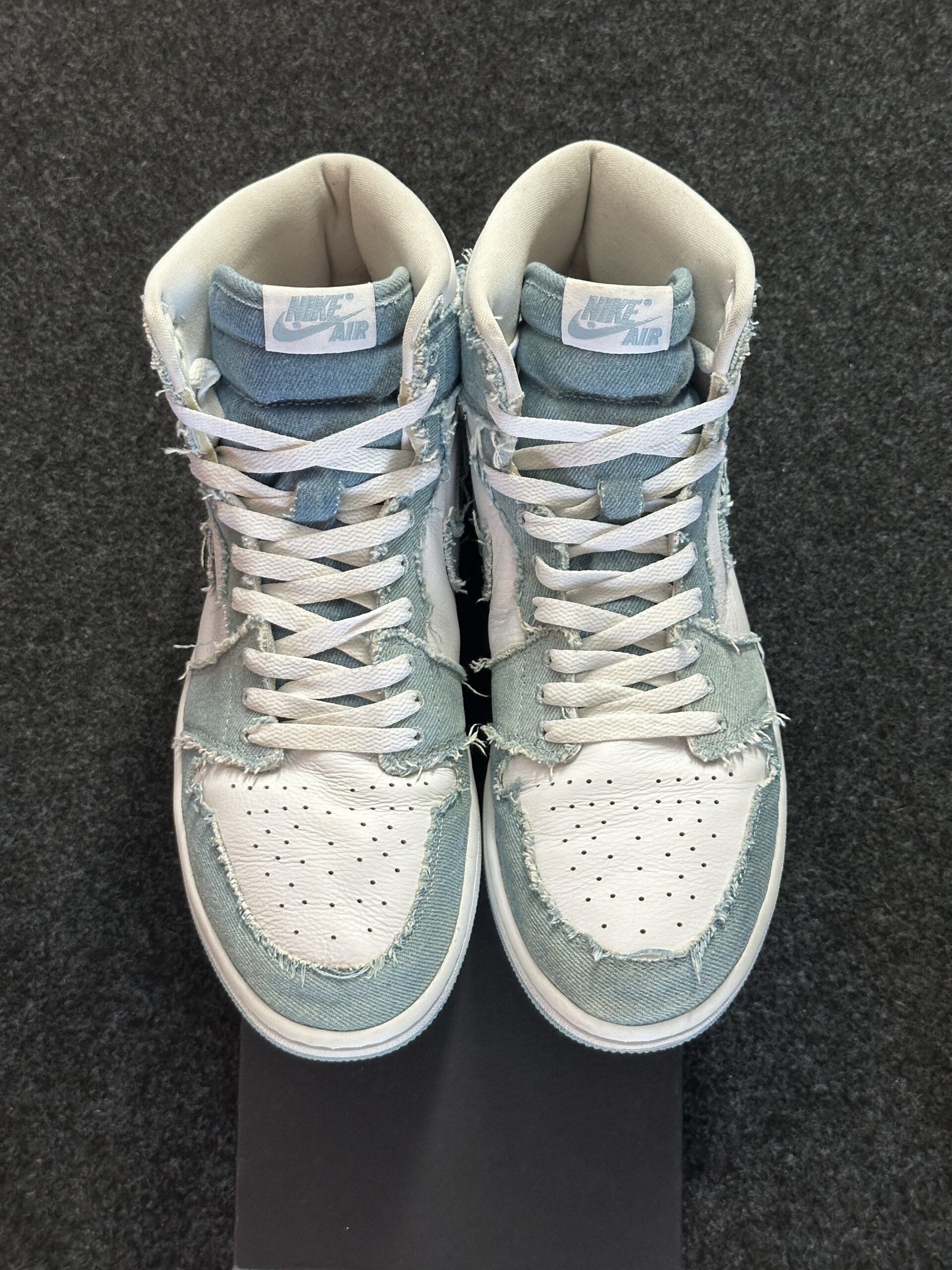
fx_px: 1760
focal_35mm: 48
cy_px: 635
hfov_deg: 30.3
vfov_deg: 39.7
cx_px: 476
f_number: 1.78
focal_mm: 6.86
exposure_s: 1/50
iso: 200
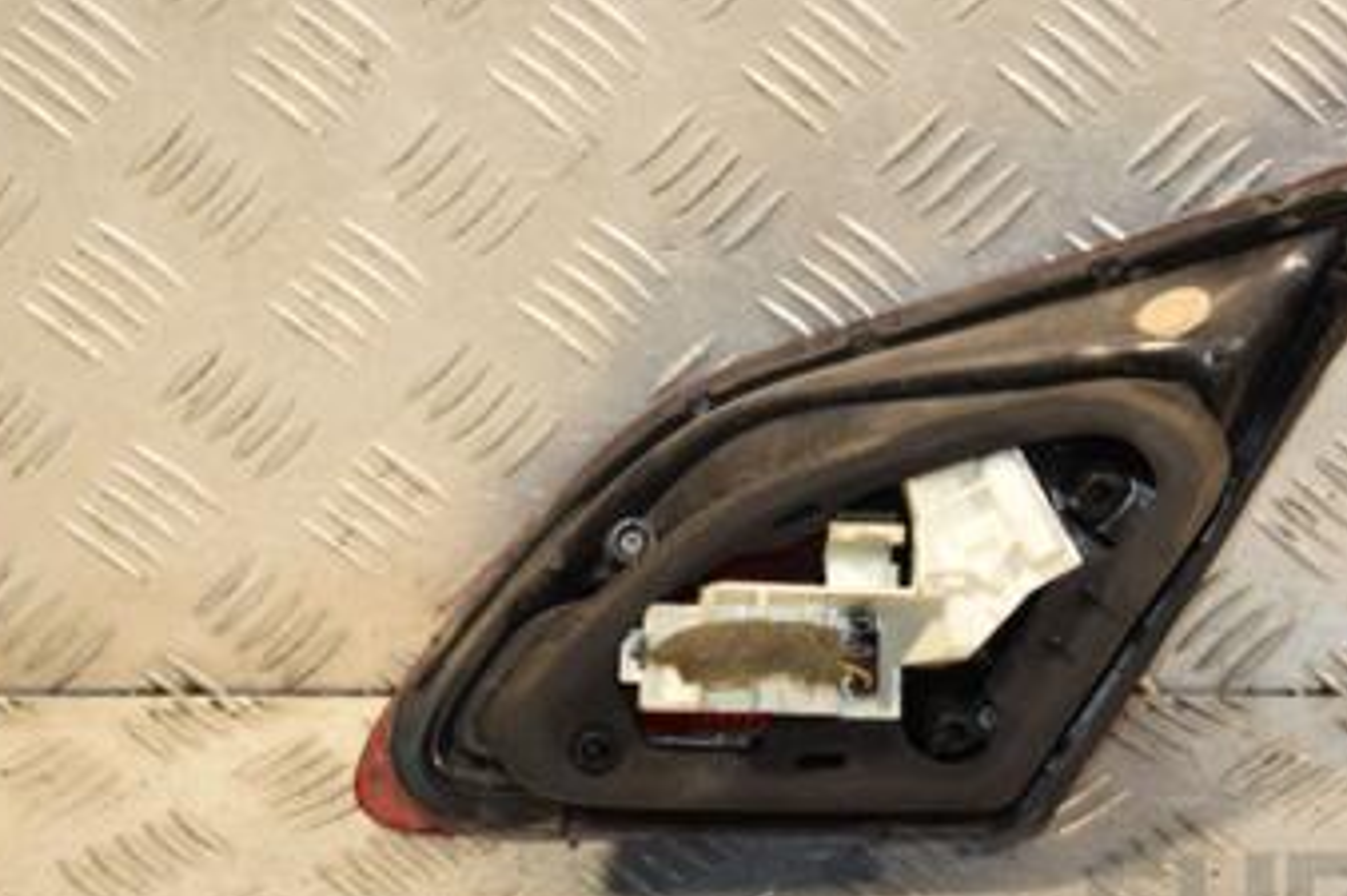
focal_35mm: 112
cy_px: 382
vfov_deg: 12.2
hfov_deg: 18.2
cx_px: 1012
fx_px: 4188
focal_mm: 42
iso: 800
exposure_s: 1/200
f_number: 6.3
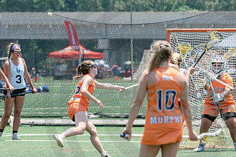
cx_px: 192
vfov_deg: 2.1
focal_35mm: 647
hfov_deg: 3.2
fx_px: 4239
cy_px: 112
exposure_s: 1/1600
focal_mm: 200
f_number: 5
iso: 400
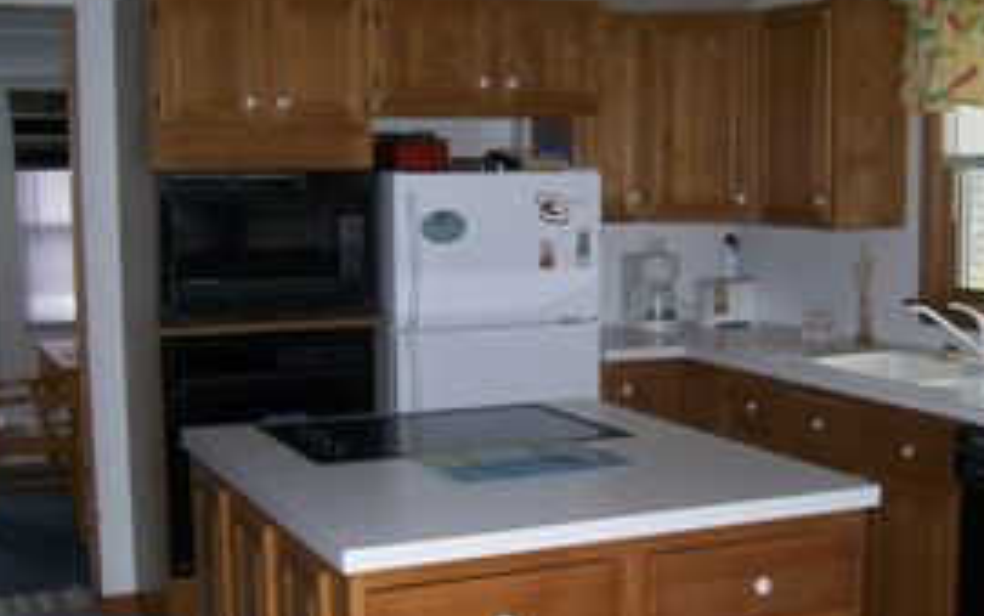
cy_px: 386
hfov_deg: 38.8
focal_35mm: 52
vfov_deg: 24.8
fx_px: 1395
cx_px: 569
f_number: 2.7
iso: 80
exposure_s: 1/64
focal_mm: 6
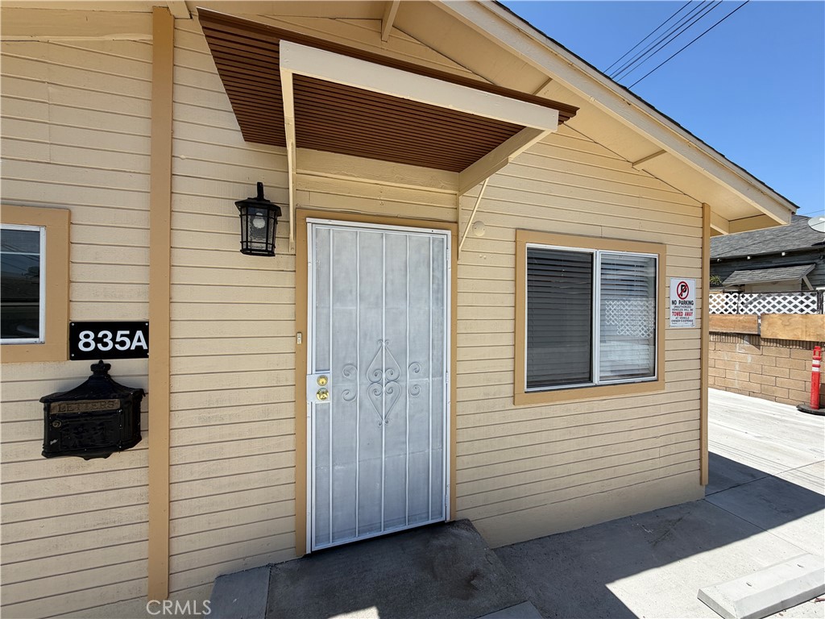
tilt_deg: -0.5
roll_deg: -0.2
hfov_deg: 102.1
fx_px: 334
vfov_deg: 85.7
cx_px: 412
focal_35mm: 14
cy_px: 310
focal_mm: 2.22
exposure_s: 1/770
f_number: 2.2
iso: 25
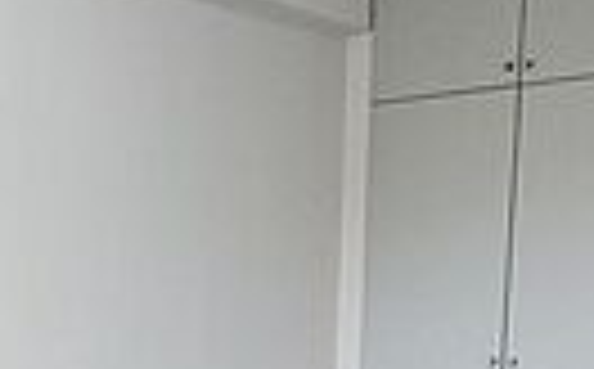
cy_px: 472
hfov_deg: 29.0
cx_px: 18
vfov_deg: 18.1
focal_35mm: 67
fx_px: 1083
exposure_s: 1/60
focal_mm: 1.74
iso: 80
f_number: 2.2
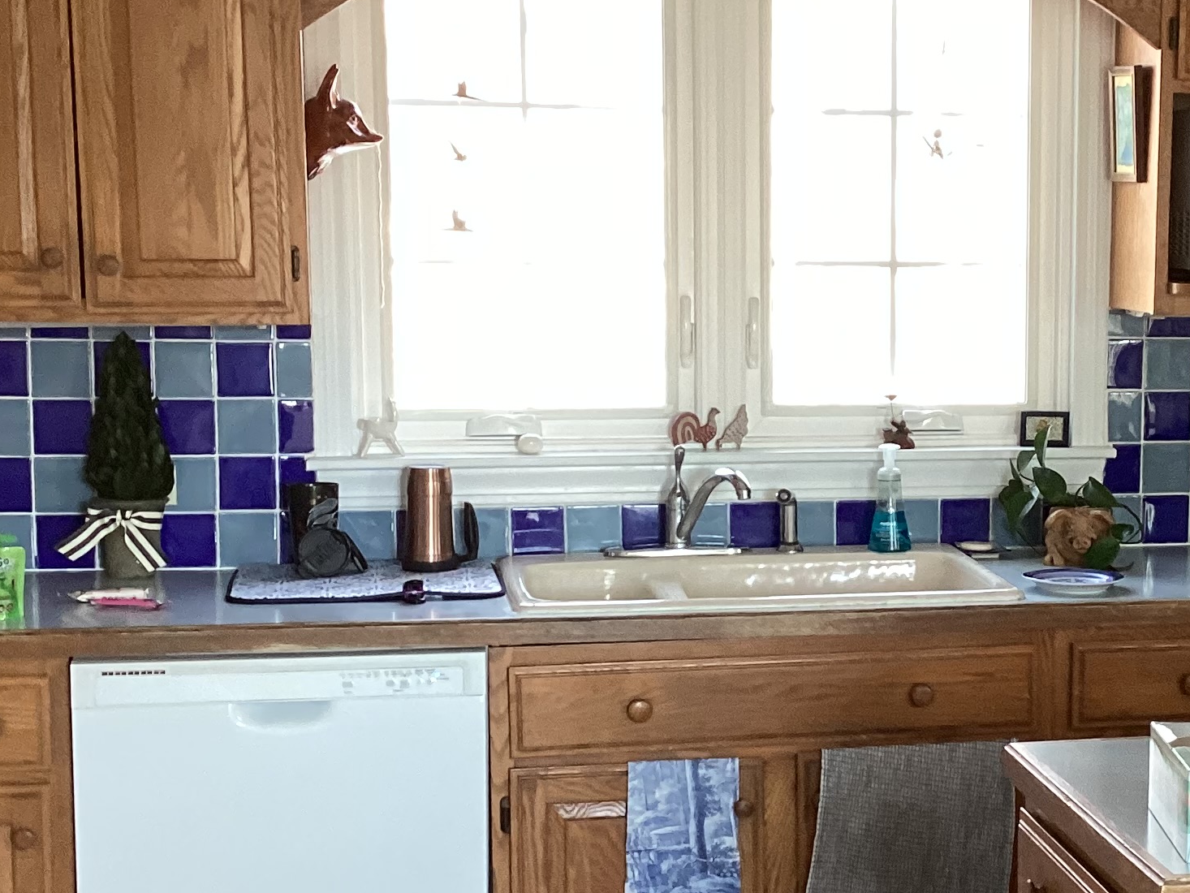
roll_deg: -0.7
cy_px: 524
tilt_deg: -7.5
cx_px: 925
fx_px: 2372
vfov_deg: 21.3
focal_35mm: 69
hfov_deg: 27.7
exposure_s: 1/60
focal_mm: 3.3
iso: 160
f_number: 2.4
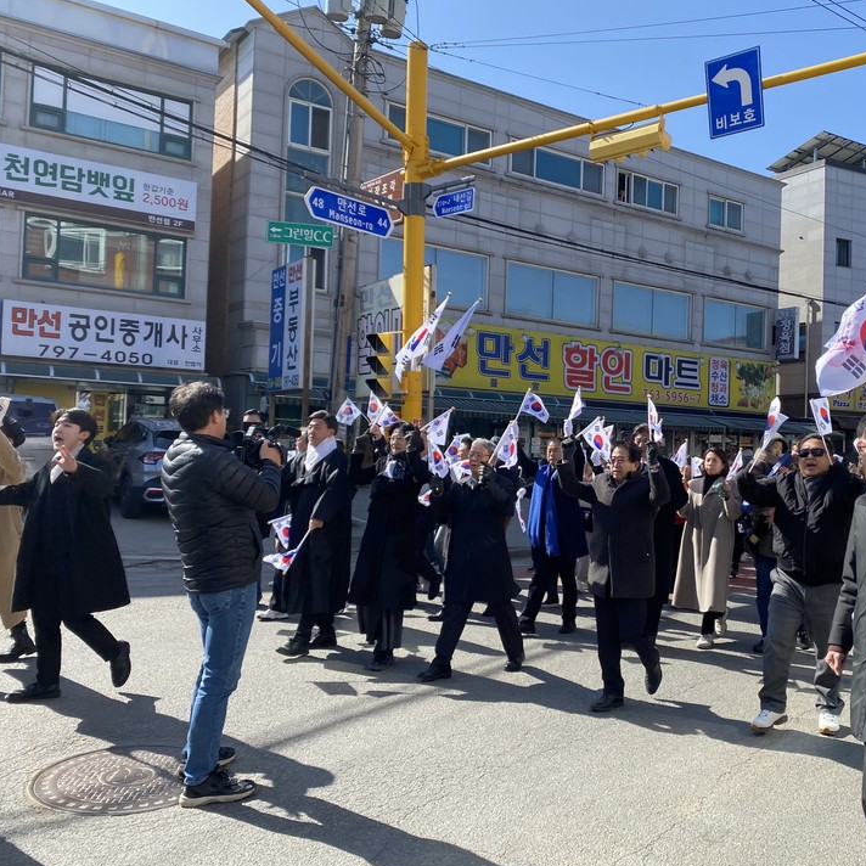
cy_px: 435
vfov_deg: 52.5
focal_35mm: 31
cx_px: 541
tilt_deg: -1.2
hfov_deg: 52.0
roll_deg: -0.6
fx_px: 877
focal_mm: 4.25
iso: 32
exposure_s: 1/1232
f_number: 1.8
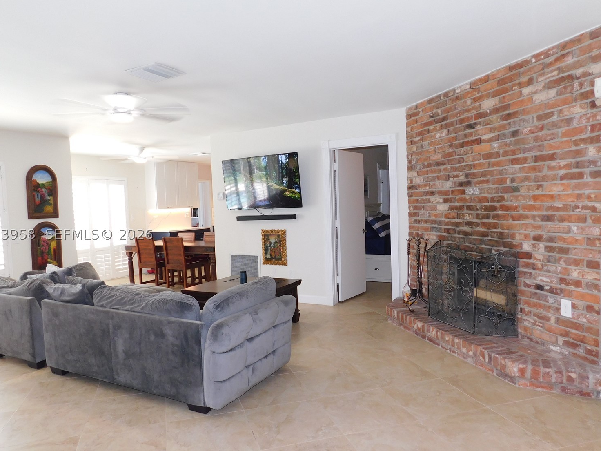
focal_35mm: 25
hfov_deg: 69.3
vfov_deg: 54.9
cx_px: 278
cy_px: 234
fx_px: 434
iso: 180
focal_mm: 4
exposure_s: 1/30
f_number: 3
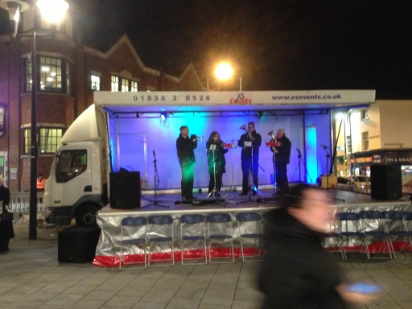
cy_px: 154
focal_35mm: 33
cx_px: 206
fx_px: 393
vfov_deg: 42.9
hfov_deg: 55.4
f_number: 2.4
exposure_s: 1/15
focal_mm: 4.13
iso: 500
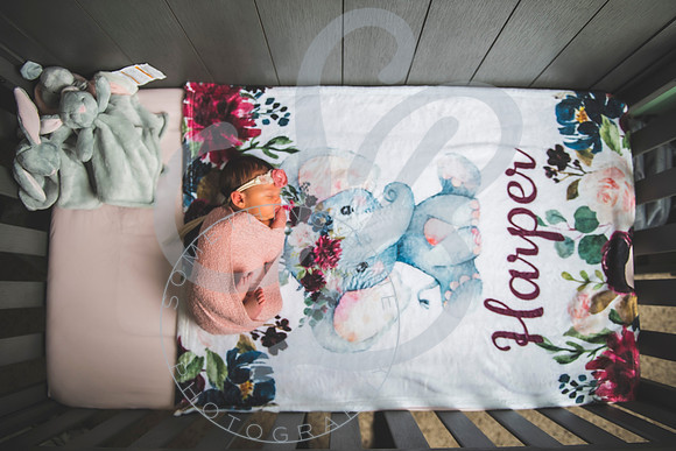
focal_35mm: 26
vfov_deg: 49.2
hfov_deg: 68.9
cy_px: 223
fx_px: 493
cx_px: 343
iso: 100
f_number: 2.8
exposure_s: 1/125
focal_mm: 24
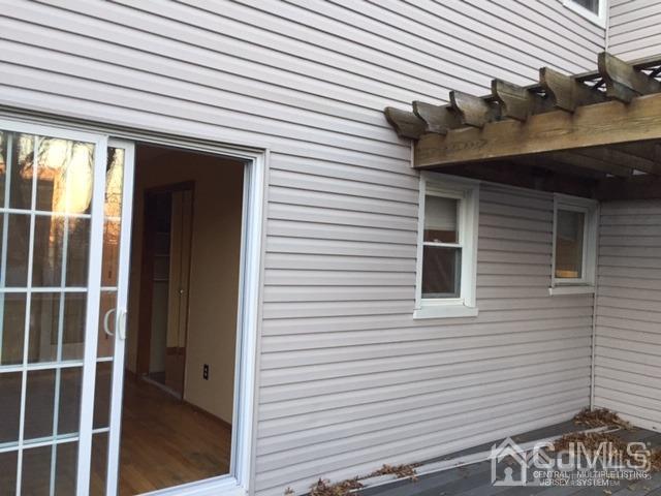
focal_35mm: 29
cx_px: 330
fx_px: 554
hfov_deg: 61.7
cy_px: 248
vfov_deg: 48.2
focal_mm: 4.15
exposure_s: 1/30
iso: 50
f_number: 2.2
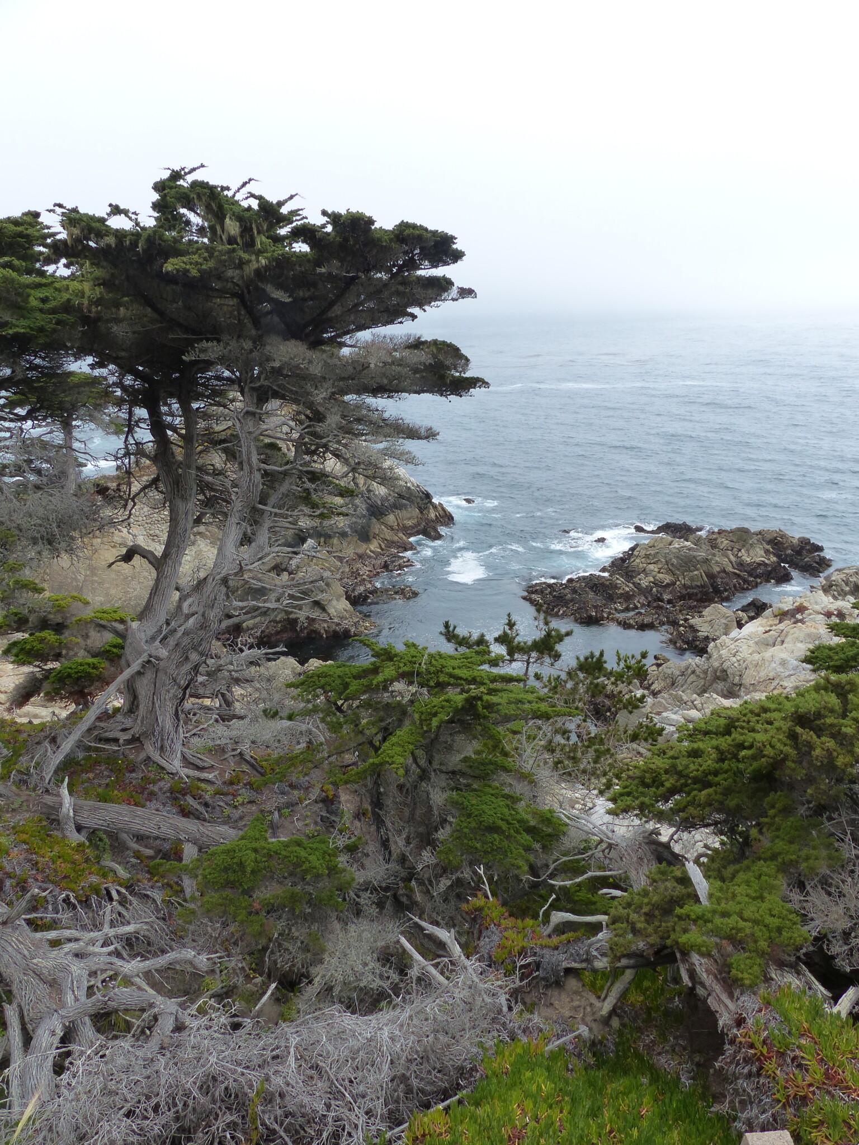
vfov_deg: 69.4
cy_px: 572
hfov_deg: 54.9
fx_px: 827
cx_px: 430
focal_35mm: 25
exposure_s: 1/400
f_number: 4
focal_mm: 4.5
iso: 160
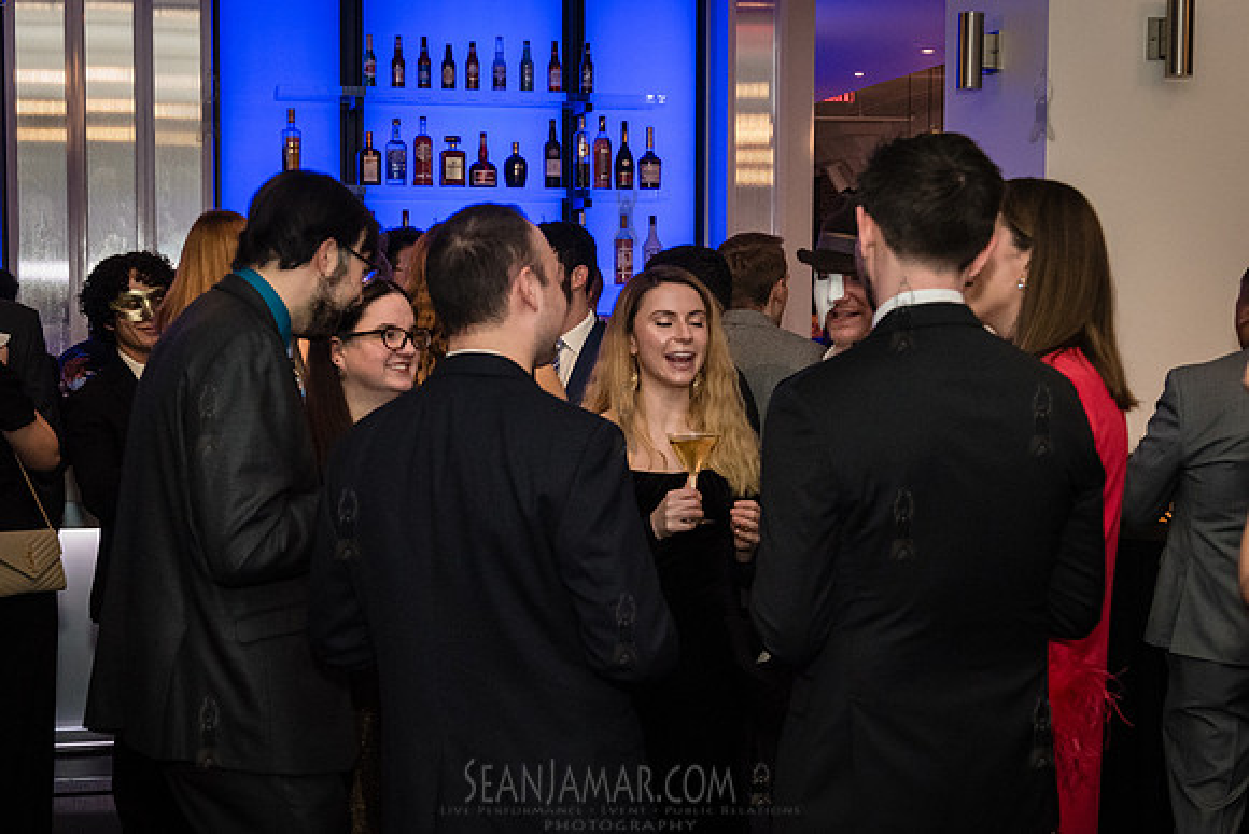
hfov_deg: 34.7
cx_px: 573
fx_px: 1999
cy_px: 475
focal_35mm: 58
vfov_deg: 23.5
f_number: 4.5
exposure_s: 1/160
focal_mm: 45
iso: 5000
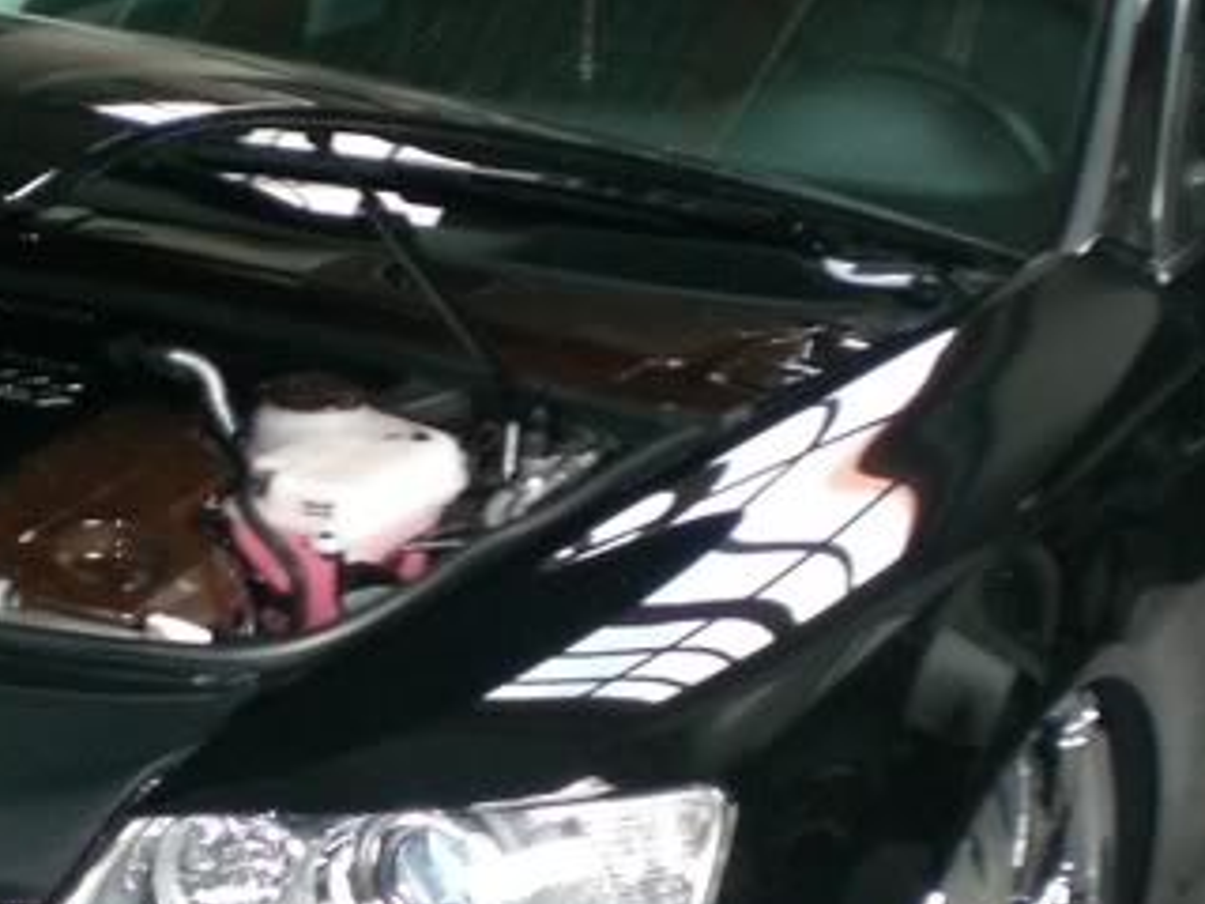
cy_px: 701
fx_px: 3307
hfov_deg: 20.4
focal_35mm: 95
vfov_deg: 15.5
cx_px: 200
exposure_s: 1/60
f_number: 3.1
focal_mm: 6.3
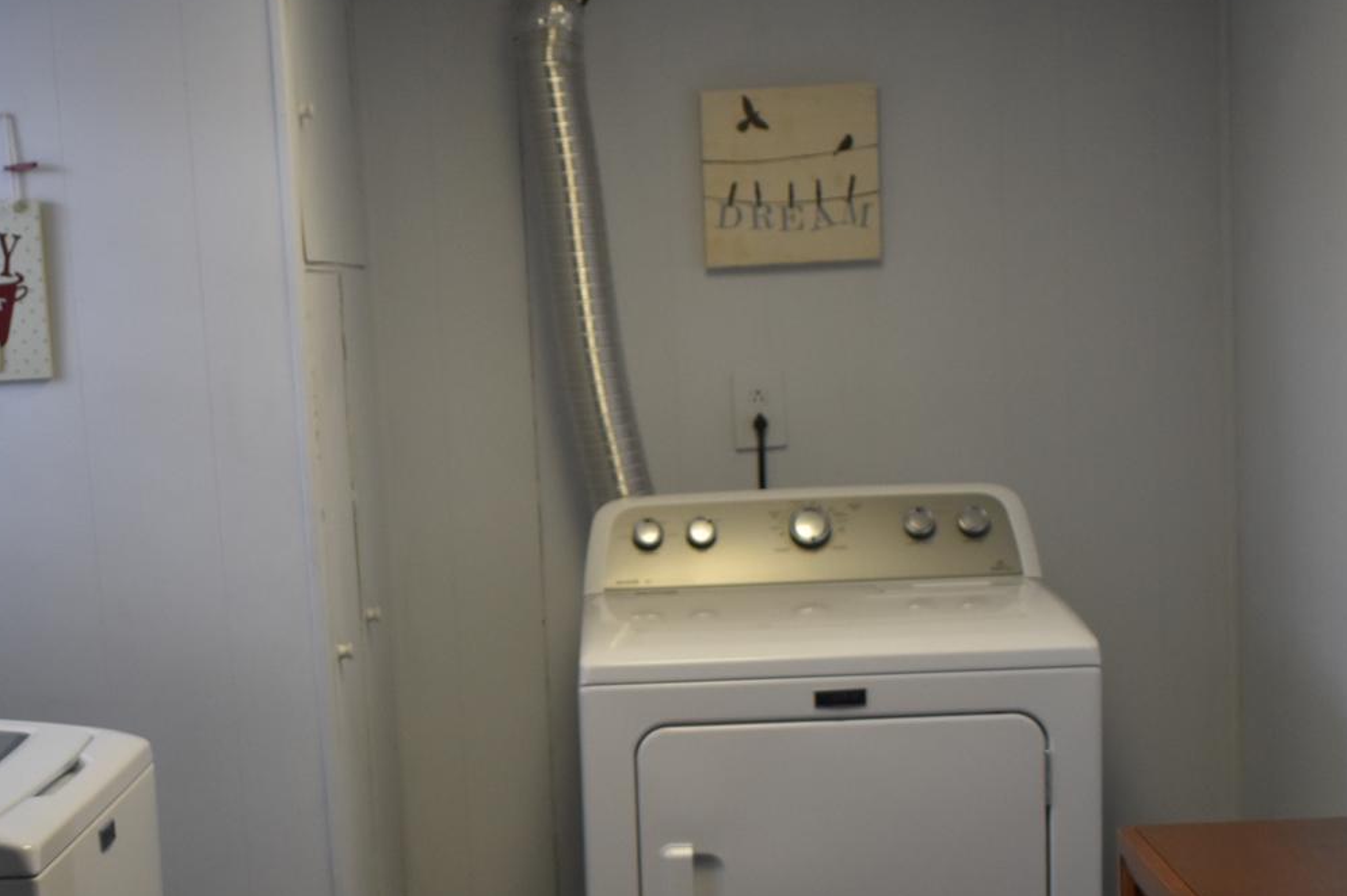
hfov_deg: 29.4
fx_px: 2543
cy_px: 797
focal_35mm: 68
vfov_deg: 19.7
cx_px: 421
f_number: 3.8
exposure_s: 1/125
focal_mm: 22
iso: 800
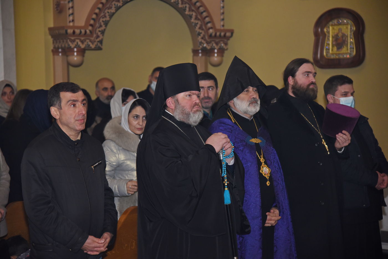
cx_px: 194
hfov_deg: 20.8
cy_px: 130
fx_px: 1057
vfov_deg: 14.0
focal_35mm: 98
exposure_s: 1/200
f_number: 4
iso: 1600
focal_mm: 98
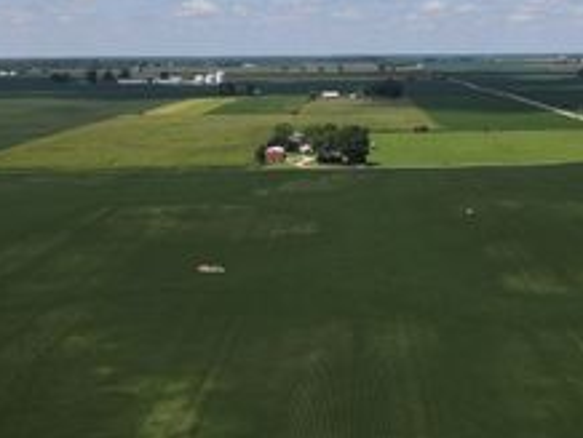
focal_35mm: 55
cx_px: 423
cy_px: 303
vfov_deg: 26.4
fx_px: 927
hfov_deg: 34.3
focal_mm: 4.5
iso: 100
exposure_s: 1/800
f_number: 2.8
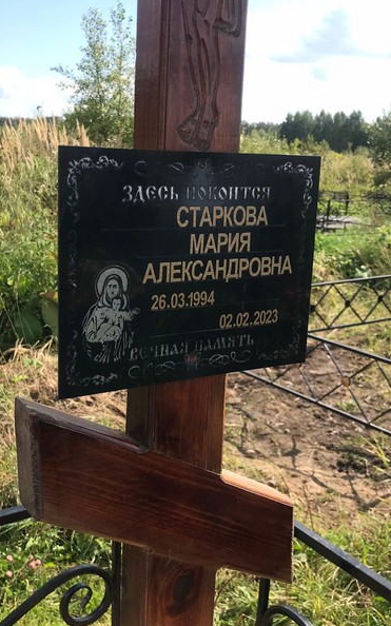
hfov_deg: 31.8
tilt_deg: -12.7
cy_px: 313
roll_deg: -2.3
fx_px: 682
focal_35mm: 40
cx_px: 139
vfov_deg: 49.3
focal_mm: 3.99
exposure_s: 1/1277
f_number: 1.8
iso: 20
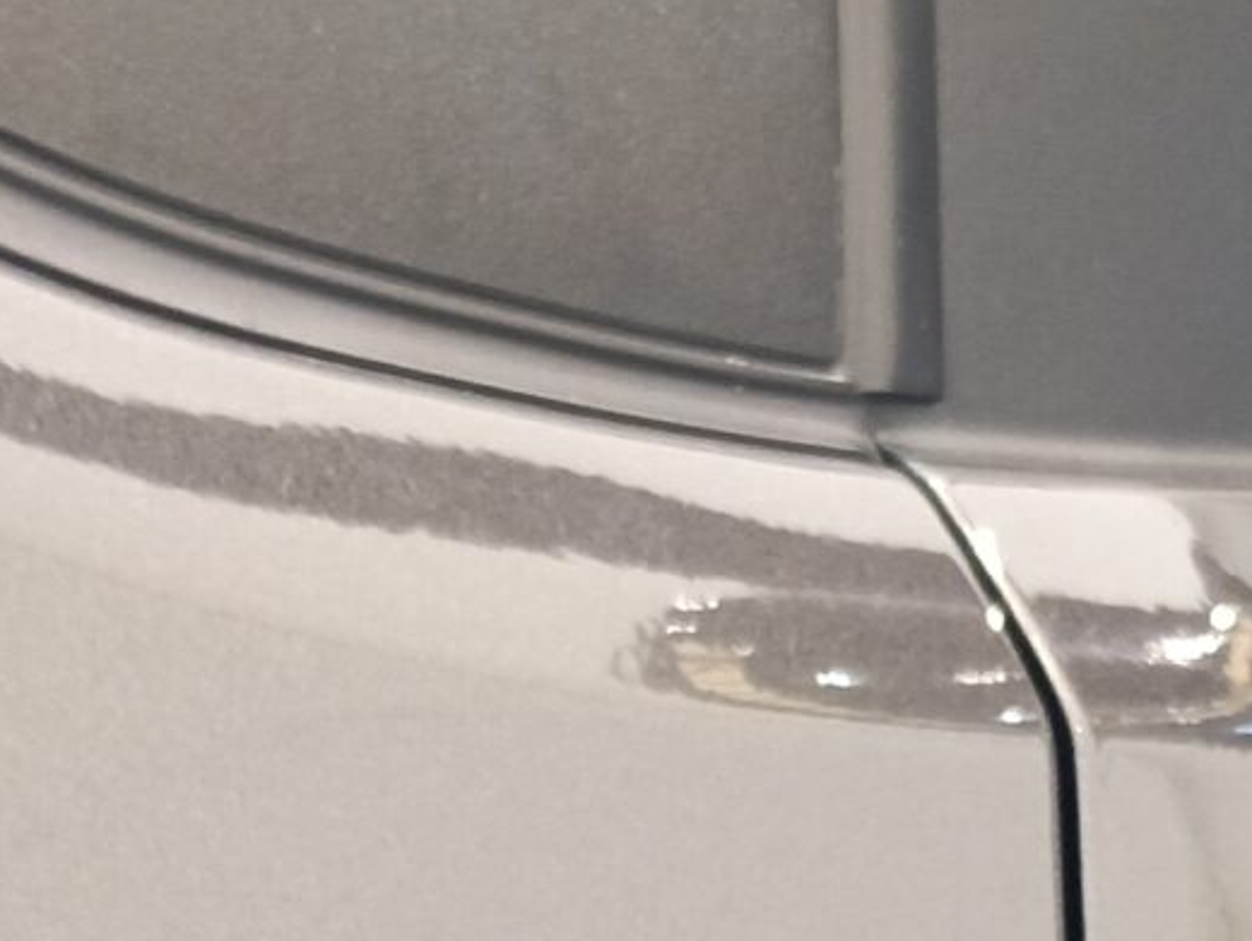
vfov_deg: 10.5
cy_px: 1721
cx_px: 532
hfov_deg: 14.8
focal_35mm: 133
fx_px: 4815
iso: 800
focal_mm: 3.98
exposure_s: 1/25
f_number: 16
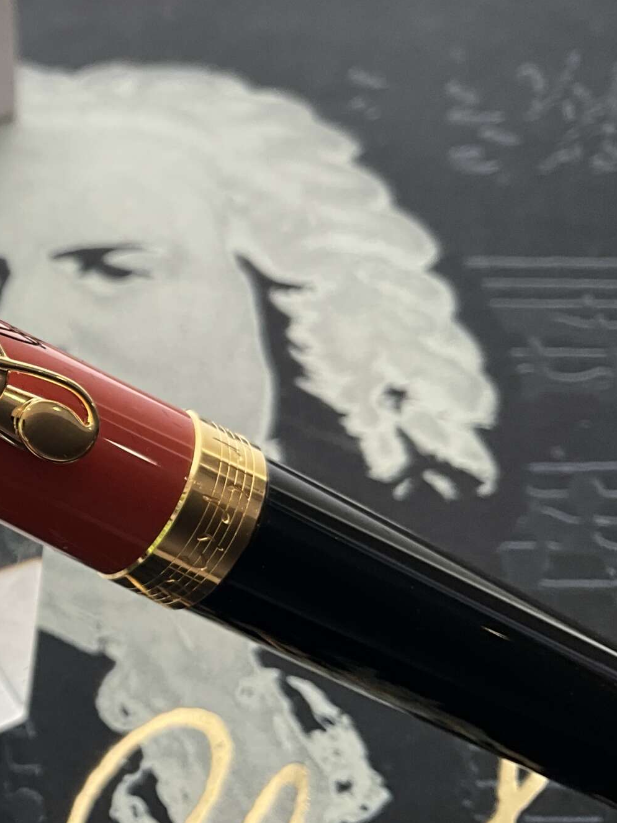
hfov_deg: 23.3
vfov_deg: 34.3
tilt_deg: -50.6
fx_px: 1331
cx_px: -176
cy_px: 433
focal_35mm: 56
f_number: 1.8
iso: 25
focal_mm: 3
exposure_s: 1/100
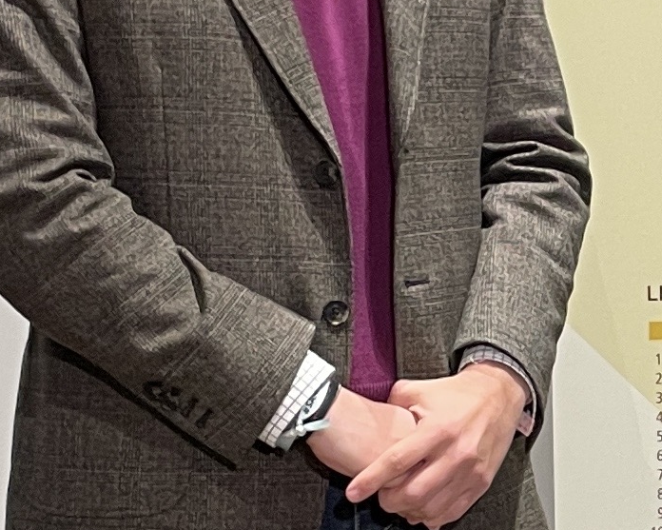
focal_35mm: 147
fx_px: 2881
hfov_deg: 12.6
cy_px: 397
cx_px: 904
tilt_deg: -3.8
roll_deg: +0.4
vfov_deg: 10.5
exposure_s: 1/50
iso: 100
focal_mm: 4.2
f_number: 1.6
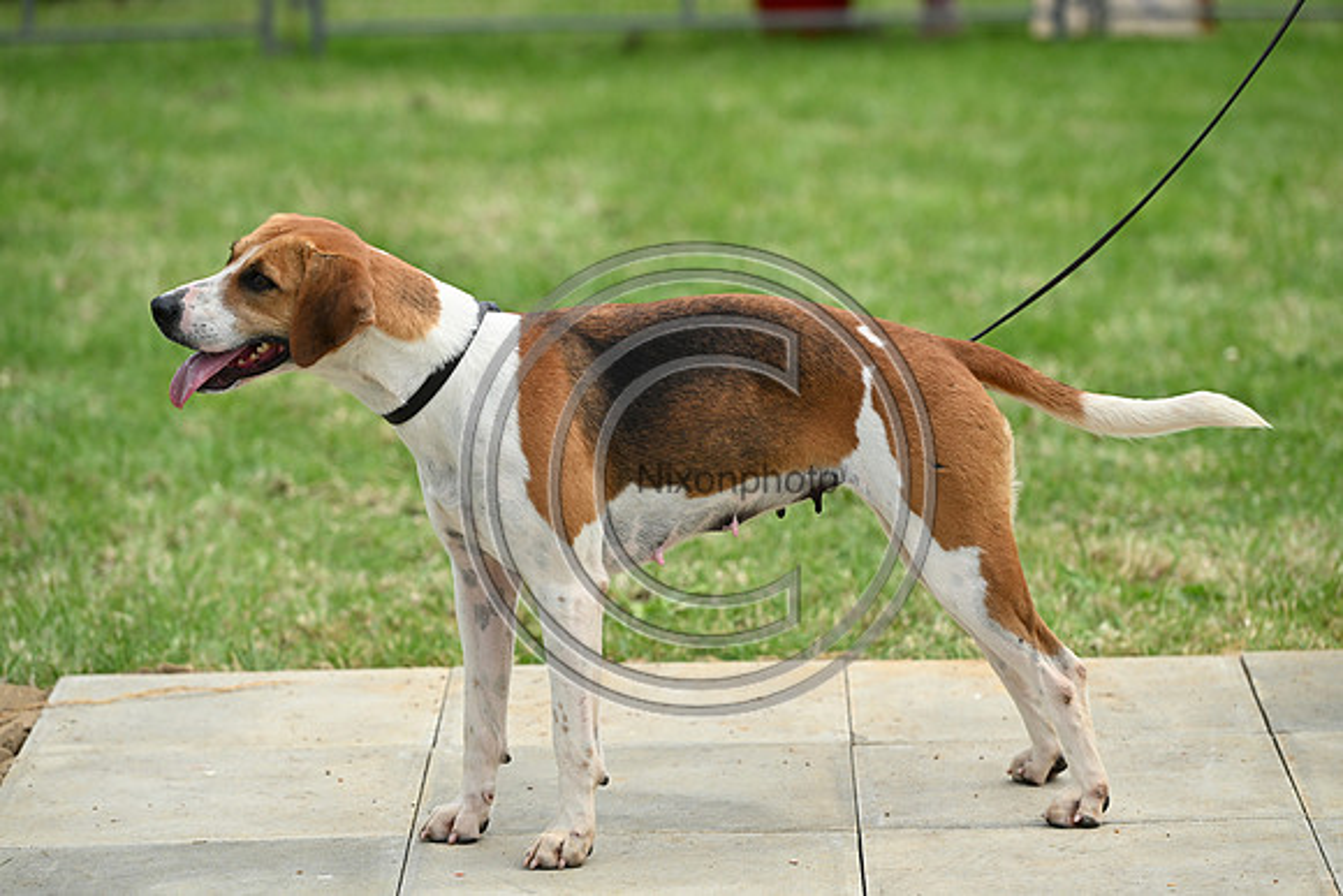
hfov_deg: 12.1
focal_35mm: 170
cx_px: 672
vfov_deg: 8.1
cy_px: 448
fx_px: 6343
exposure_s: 1/1000
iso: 220
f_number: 4.5
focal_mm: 170
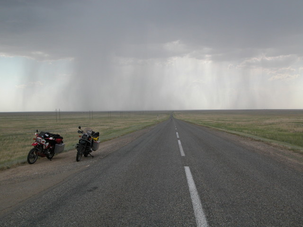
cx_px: 152
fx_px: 306
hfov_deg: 52.6
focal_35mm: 35
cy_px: 114
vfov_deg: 40.7
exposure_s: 1/338
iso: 100
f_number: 5.6
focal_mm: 8.9
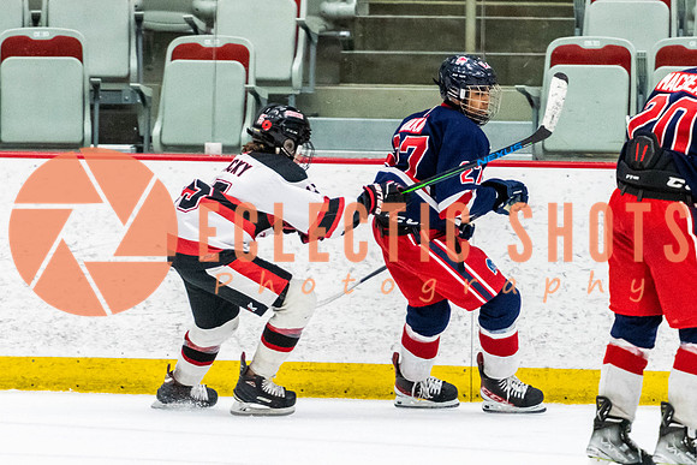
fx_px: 8749
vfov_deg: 3.0
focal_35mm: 452
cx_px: 348
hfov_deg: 4.6
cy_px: 232
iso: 3200
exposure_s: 1/640
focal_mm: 200
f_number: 2.8
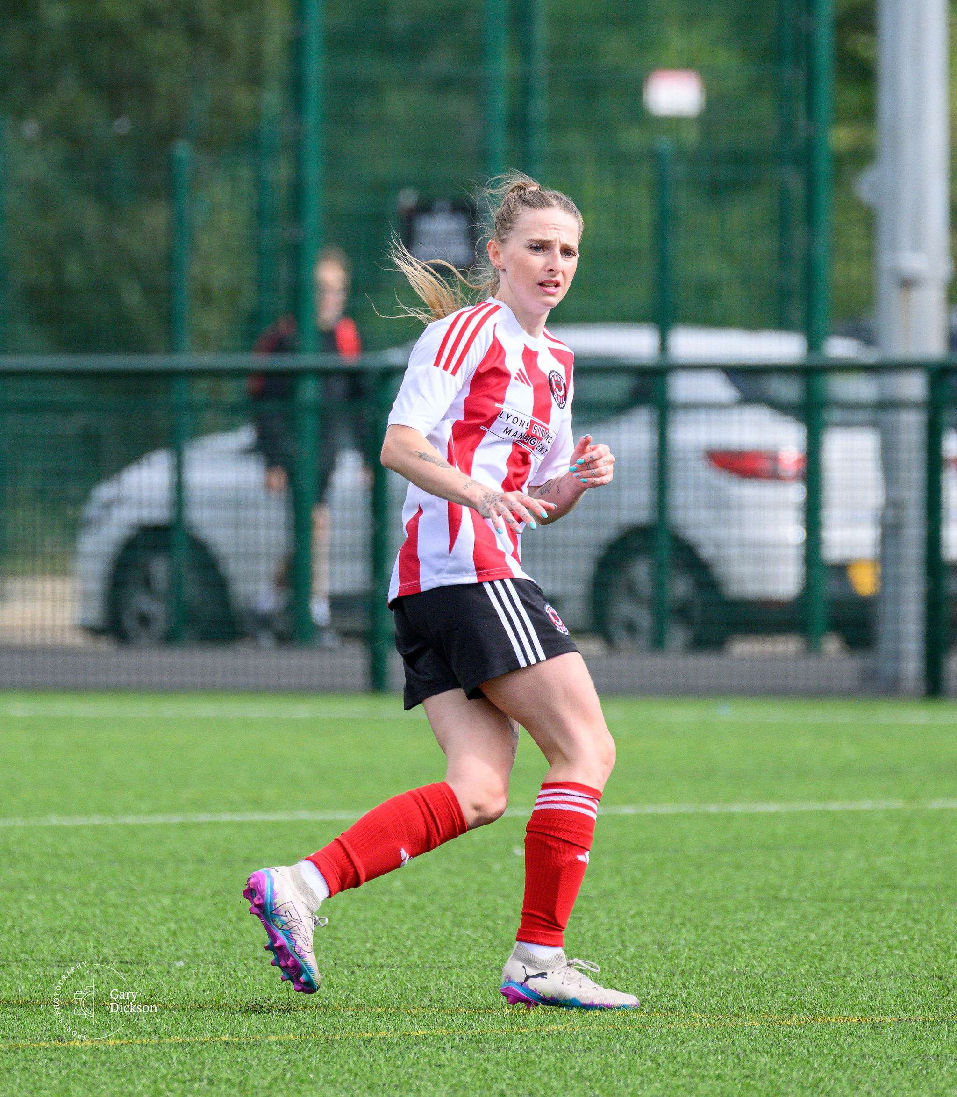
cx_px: 365
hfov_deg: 2.2
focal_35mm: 728
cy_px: 288
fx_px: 24484
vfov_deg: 2.6
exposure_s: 1/2500
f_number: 5.3
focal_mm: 350
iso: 1100
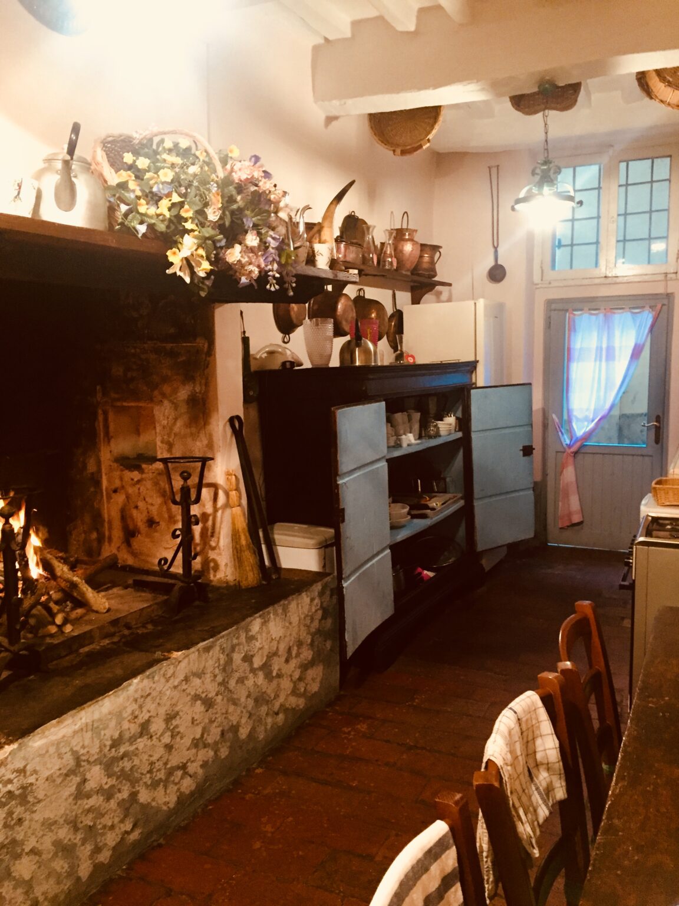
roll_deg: +0.6
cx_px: 340
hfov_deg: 48.2
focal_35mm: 29
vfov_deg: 61.7
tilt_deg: -5.4
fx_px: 758
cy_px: 453
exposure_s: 1/17
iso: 250
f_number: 2.2
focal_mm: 4.15
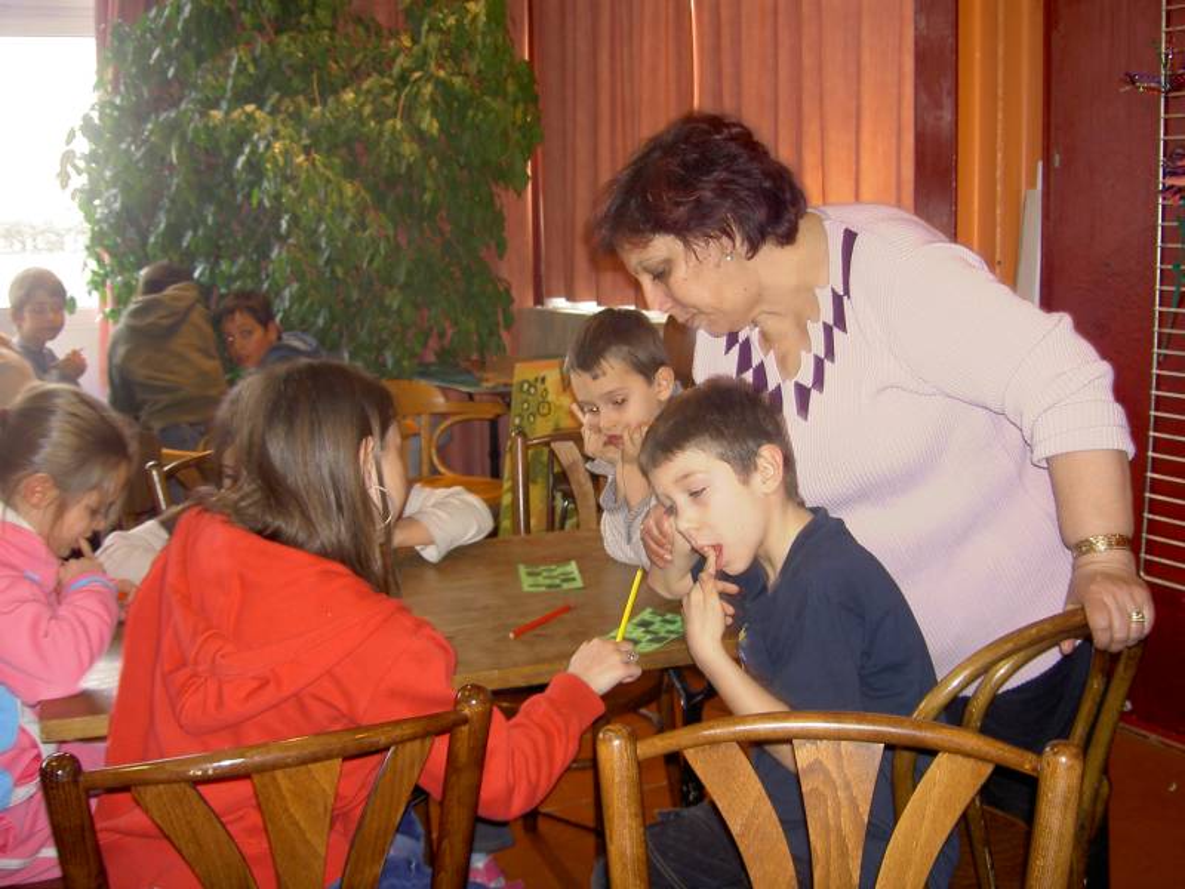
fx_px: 1335
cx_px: 592
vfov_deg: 36.8
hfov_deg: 47.9
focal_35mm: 39
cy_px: 444
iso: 100
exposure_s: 1/8
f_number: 2.8
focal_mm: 8
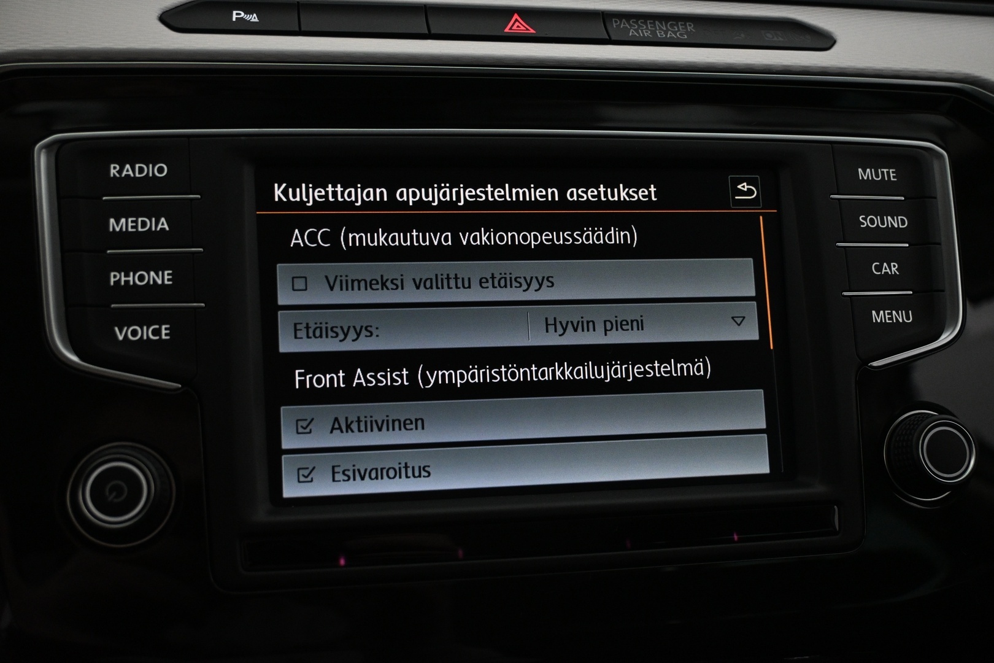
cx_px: 497
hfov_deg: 47.2
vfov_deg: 32.4
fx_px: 1139
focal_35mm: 41
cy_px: 332
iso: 2200
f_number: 4.5
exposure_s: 1/125
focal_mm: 27.5
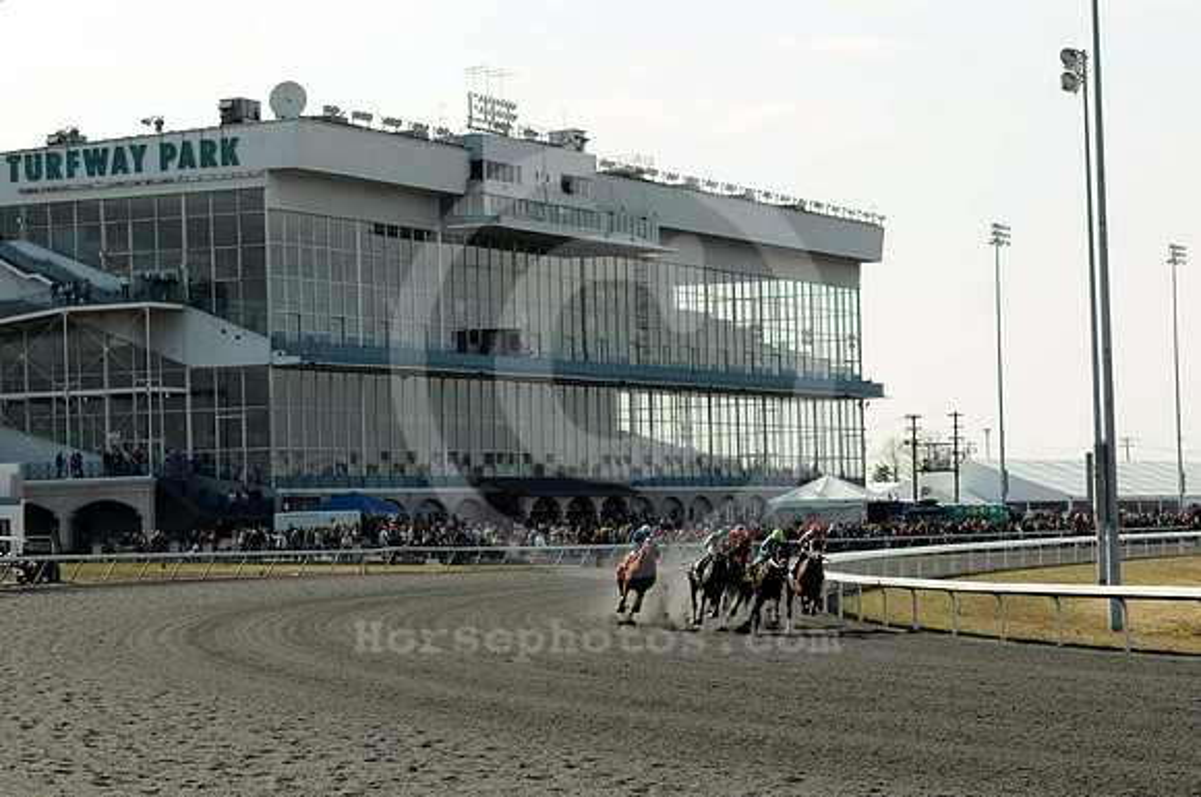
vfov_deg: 13.0
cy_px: 398
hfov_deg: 19.5
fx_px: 3498
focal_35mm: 105
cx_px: 600
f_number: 13
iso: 1000
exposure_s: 1/1000
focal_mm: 70
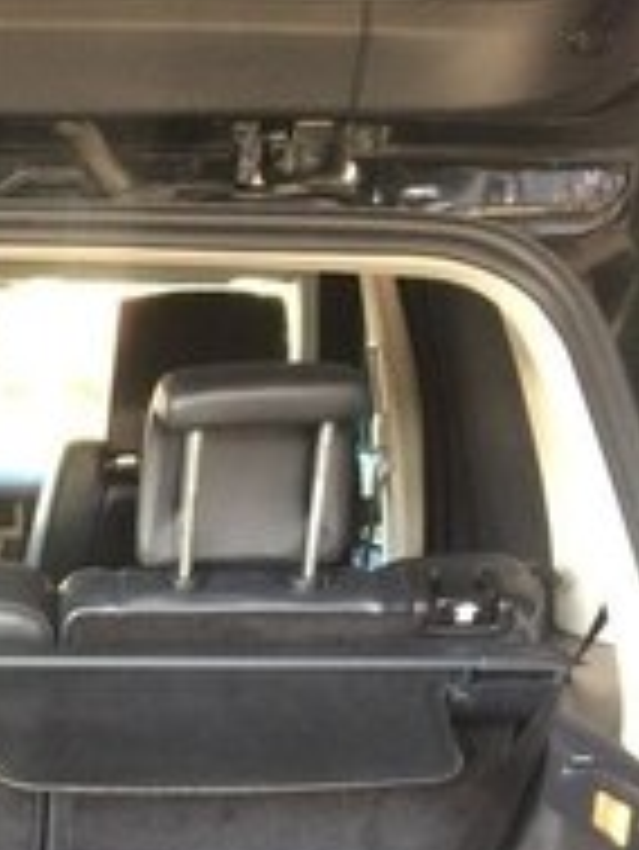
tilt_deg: -17.6
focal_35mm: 76
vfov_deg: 23.6
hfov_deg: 18.1
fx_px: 1868
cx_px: -194
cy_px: 989
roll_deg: -1.7
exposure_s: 1/33
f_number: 2.2
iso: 64
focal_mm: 4.15
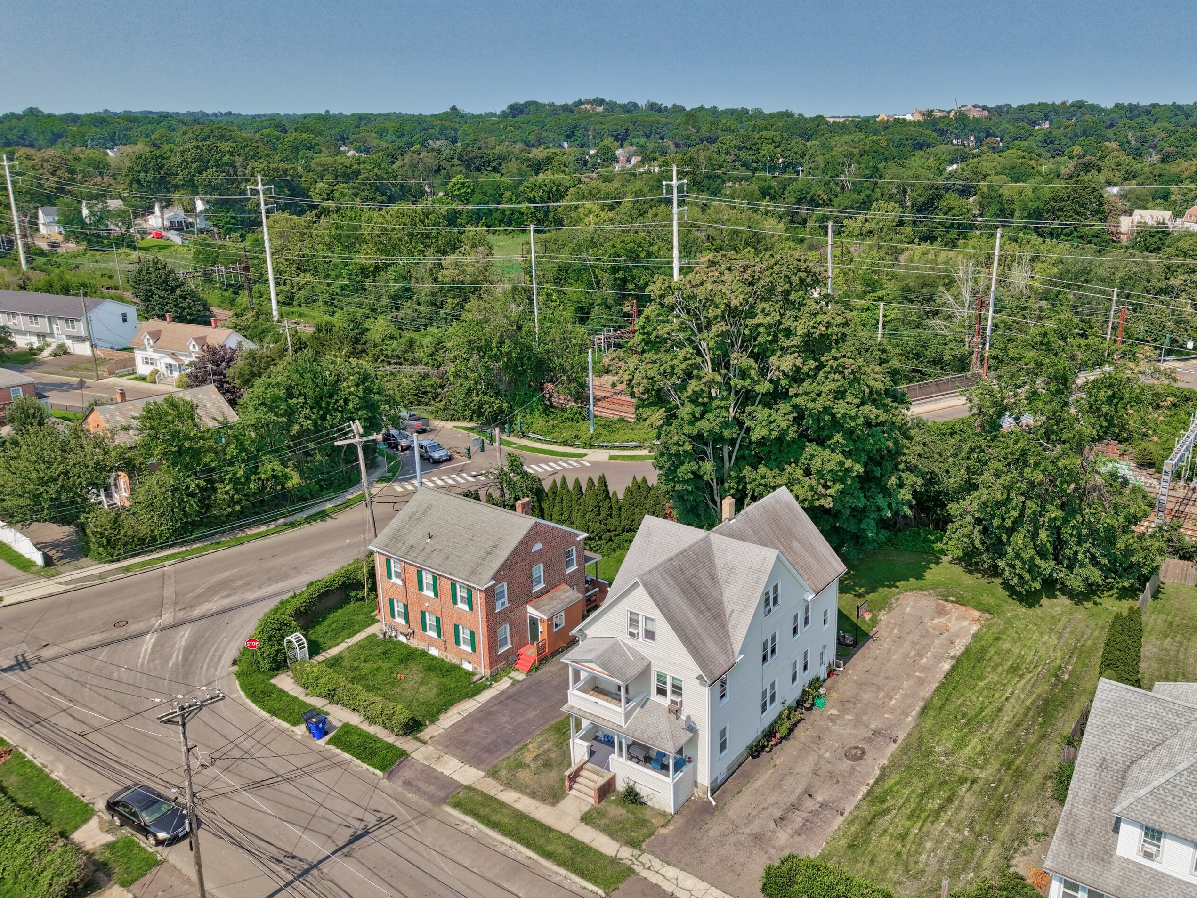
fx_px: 1003
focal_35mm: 29
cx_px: 710
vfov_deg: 48.2
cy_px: 410
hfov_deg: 61.2
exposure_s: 1/1500
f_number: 1.8
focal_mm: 8.7
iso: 180
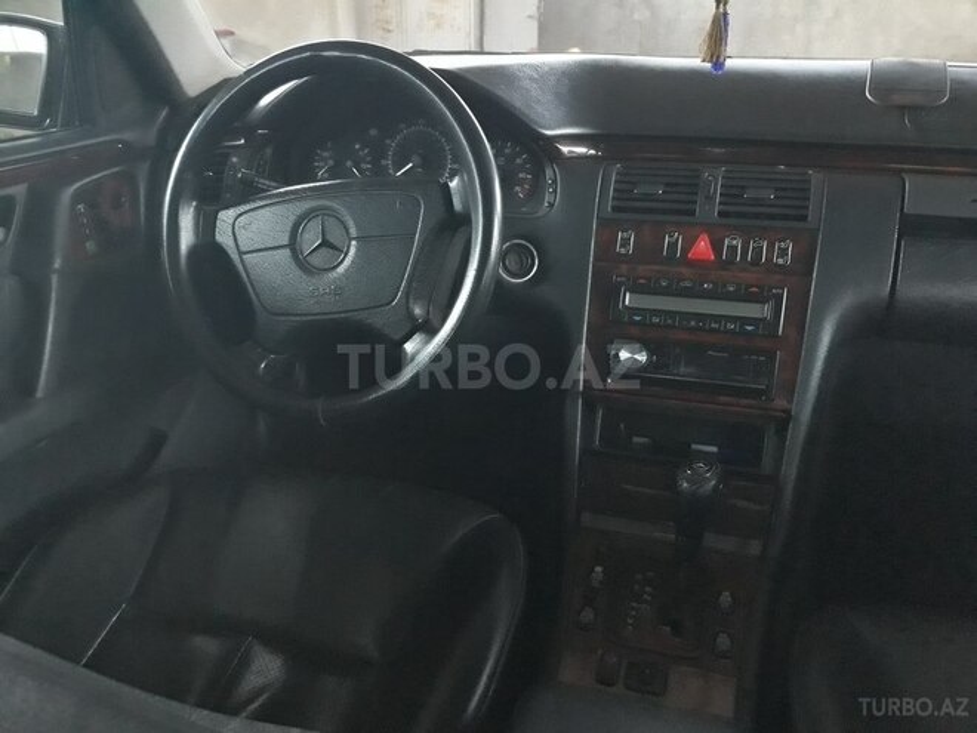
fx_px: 762
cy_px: 366
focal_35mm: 27
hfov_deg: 65.3
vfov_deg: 51.4
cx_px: 488
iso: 800
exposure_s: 1/17
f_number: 1.7
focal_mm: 3.71
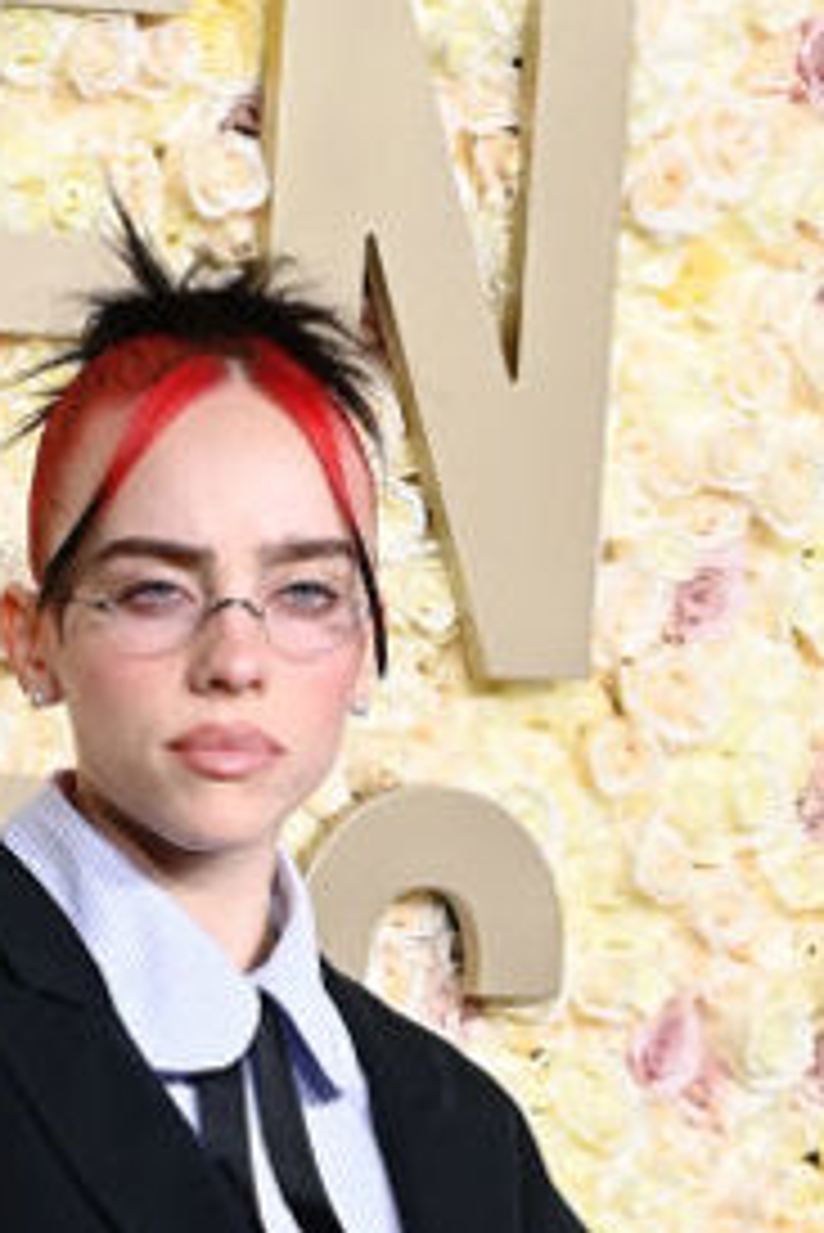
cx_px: 194
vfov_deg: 6.9
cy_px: 1962
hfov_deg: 4.7
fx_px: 10080
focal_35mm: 294
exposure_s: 1/250
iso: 500
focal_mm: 78
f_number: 8
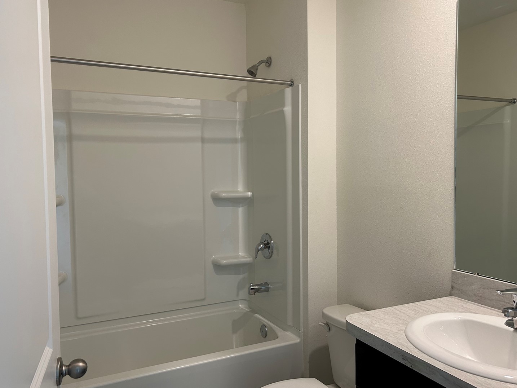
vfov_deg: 48.2
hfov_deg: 61.6
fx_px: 433
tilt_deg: -2.2
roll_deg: +0.0
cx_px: 265
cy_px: 191
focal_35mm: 29
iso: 100
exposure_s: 1/120
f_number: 1.5
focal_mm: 5.7
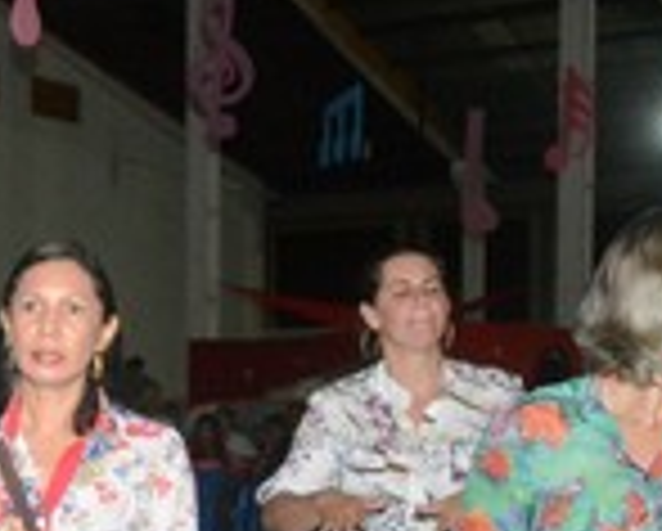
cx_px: -279
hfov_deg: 19.8
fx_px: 1687
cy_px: 504
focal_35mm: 86
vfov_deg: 17.6
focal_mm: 20
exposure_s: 1/160
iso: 3200
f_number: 3.5
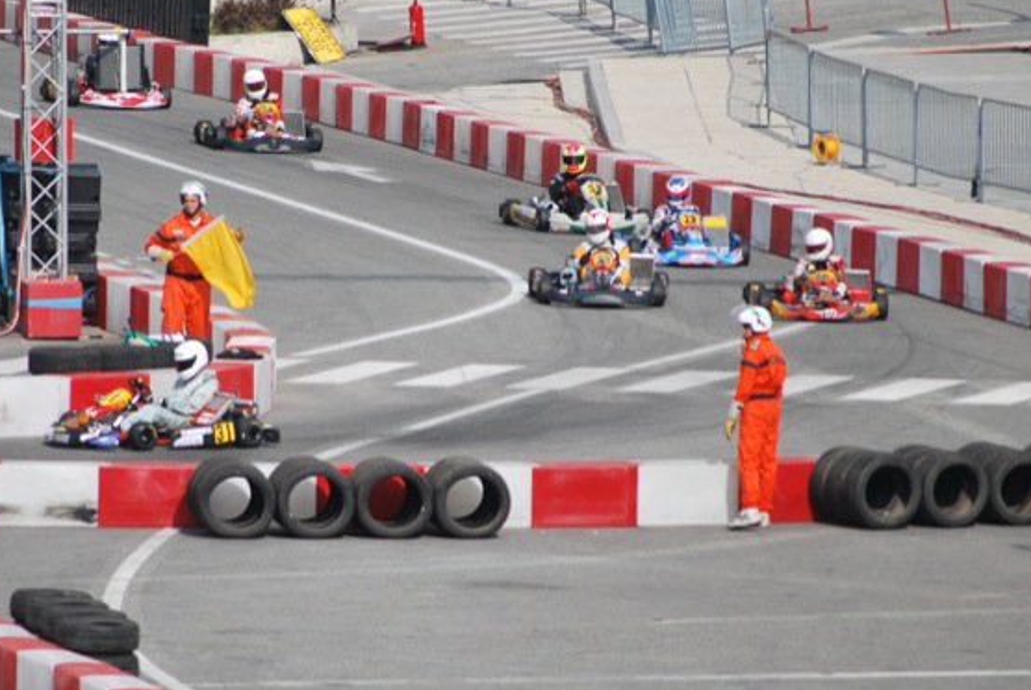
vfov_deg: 2.5
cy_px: 377
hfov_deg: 3.7
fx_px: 15854
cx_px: 417
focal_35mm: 553
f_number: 5.6
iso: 200
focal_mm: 200
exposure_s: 1/1250
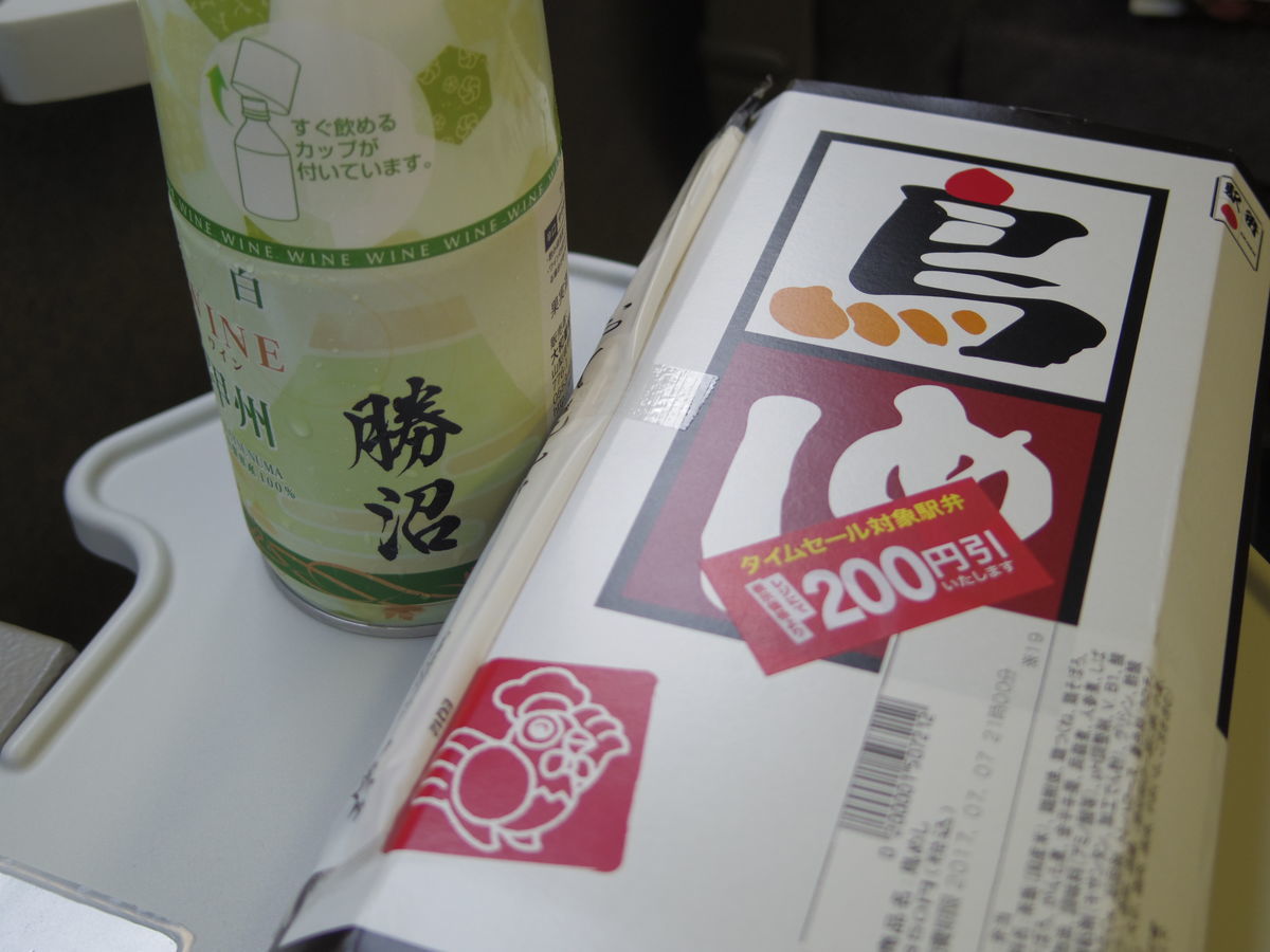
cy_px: 476
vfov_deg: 30.9
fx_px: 1724
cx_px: 635
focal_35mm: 47
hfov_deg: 40.4
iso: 160
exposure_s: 1/60
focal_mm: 8.5
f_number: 1.9
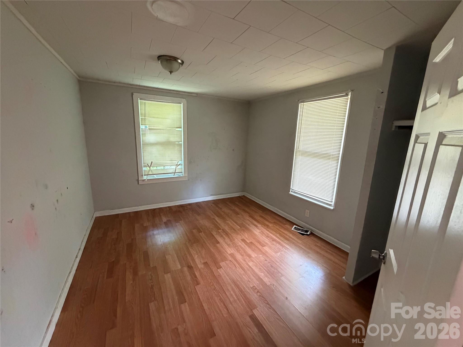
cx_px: 232
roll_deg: -2.3
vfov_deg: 85.7
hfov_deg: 102.1
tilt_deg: -12.6
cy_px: 174
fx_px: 187
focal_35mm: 14
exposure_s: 1/60
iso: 800
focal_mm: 2.22
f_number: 2.2
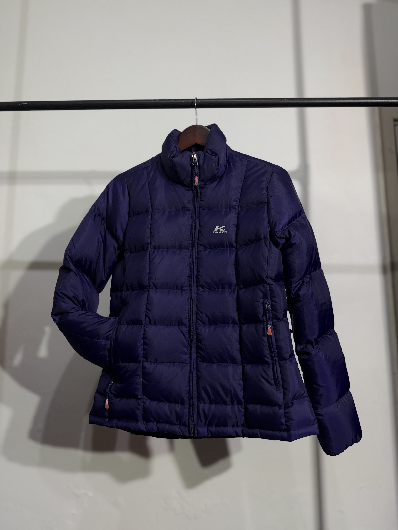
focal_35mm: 24
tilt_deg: +8.0
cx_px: 199
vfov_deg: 71.6
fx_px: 368
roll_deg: +0.8
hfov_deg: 56.8
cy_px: 265
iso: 100
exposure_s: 1/100
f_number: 1.78
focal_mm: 6.76
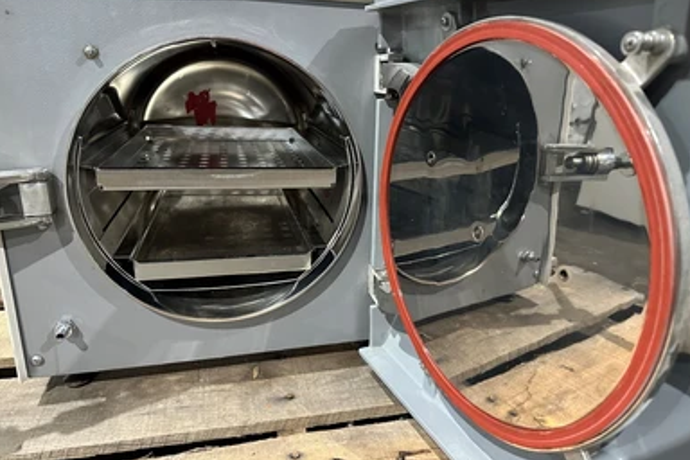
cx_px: 343
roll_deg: -0.8
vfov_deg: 49.5
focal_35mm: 26
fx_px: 498
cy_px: 214
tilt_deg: -18.1
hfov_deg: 69.4
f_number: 1.78
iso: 640
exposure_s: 1/60
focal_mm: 6.86
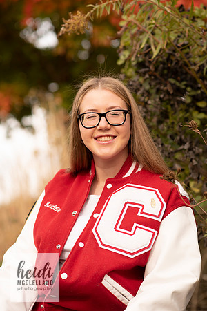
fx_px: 733
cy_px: 156
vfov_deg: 23.9
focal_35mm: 85
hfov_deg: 16.1
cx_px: 104
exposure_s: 1/800
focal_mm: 85
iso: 100
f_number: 2.5
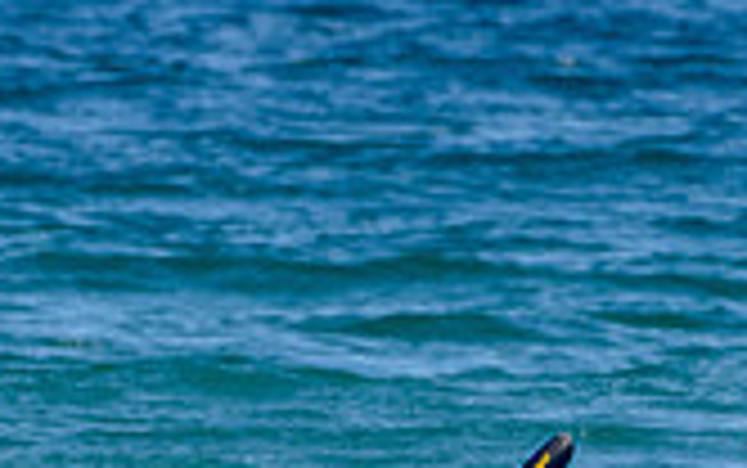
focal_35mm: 2184
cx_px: 417
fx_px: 44492
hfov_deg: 1.0
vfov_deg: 0.6
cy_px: 620
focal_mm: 500
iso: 560
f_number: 5.6
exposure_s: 1/2000
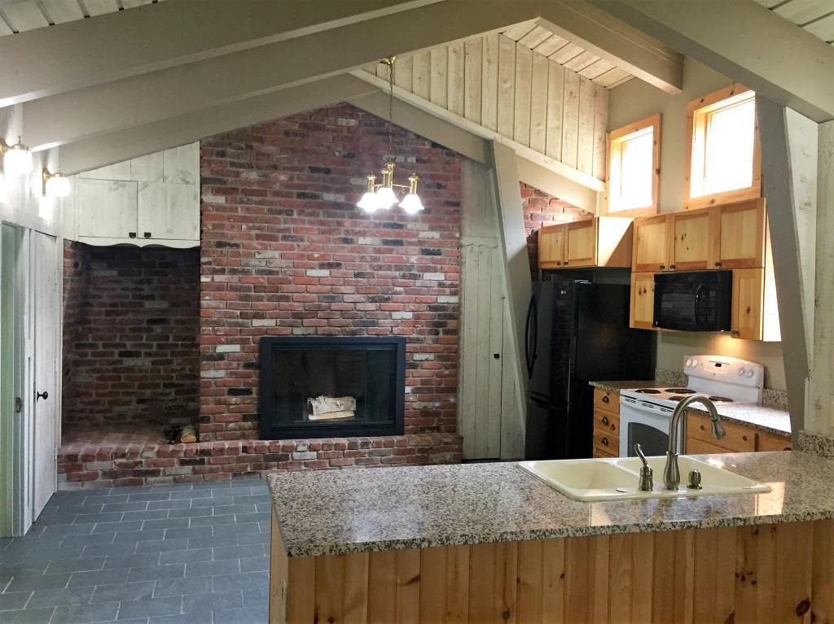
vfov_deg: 48.2
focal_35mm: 29
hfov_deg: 61.7
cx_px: 417
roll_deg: +0.0
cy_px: 312
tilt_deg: -2.4
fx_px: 698
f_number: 2.2
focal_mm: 4.15
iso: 125
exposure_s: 1/30
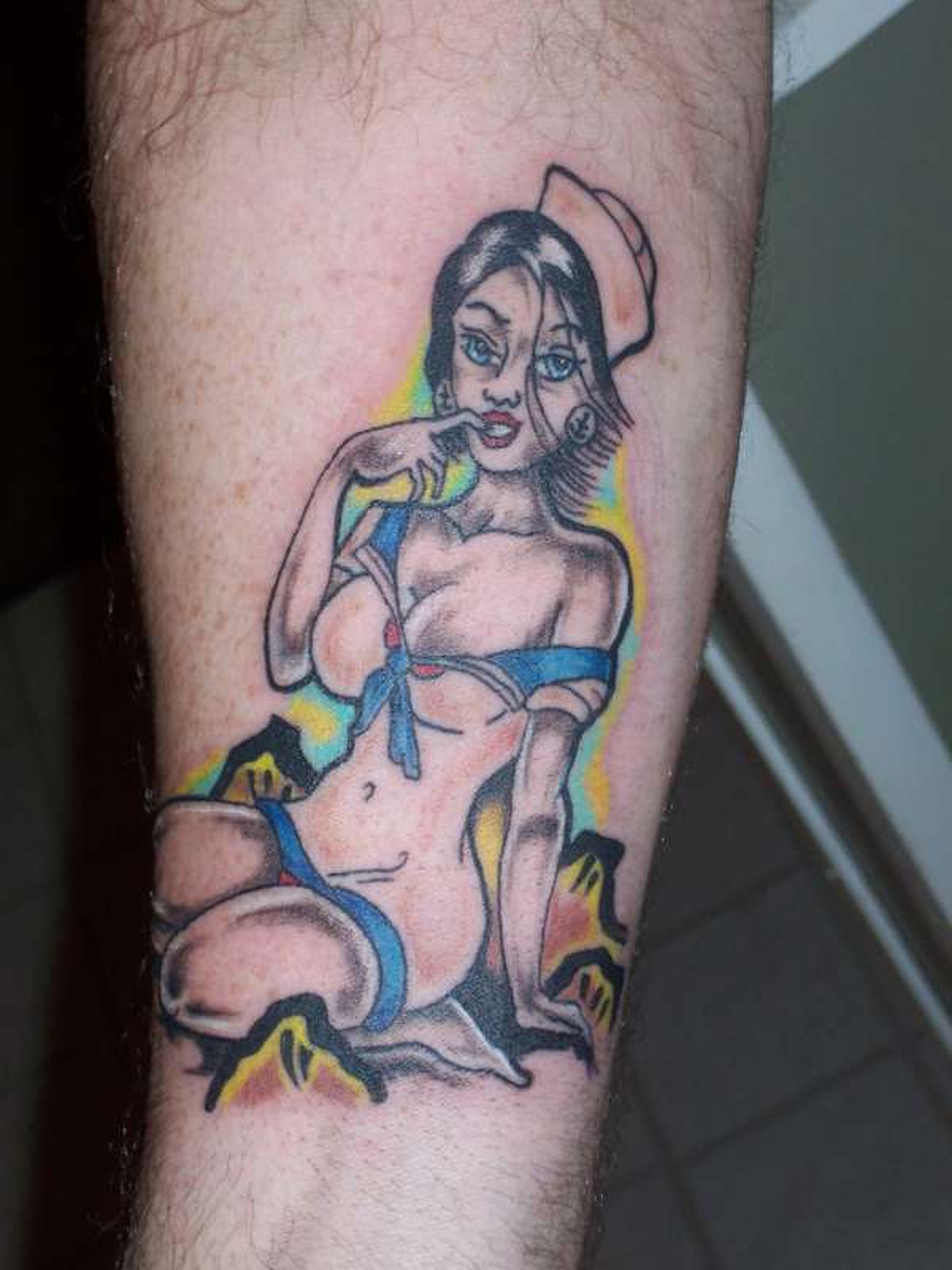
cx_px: 476
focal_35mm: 87
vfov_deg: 22.5
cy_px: 635
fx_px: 3190
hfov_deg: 17.0
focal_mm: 14.9
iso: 125
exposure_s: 1/100
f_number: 4.5
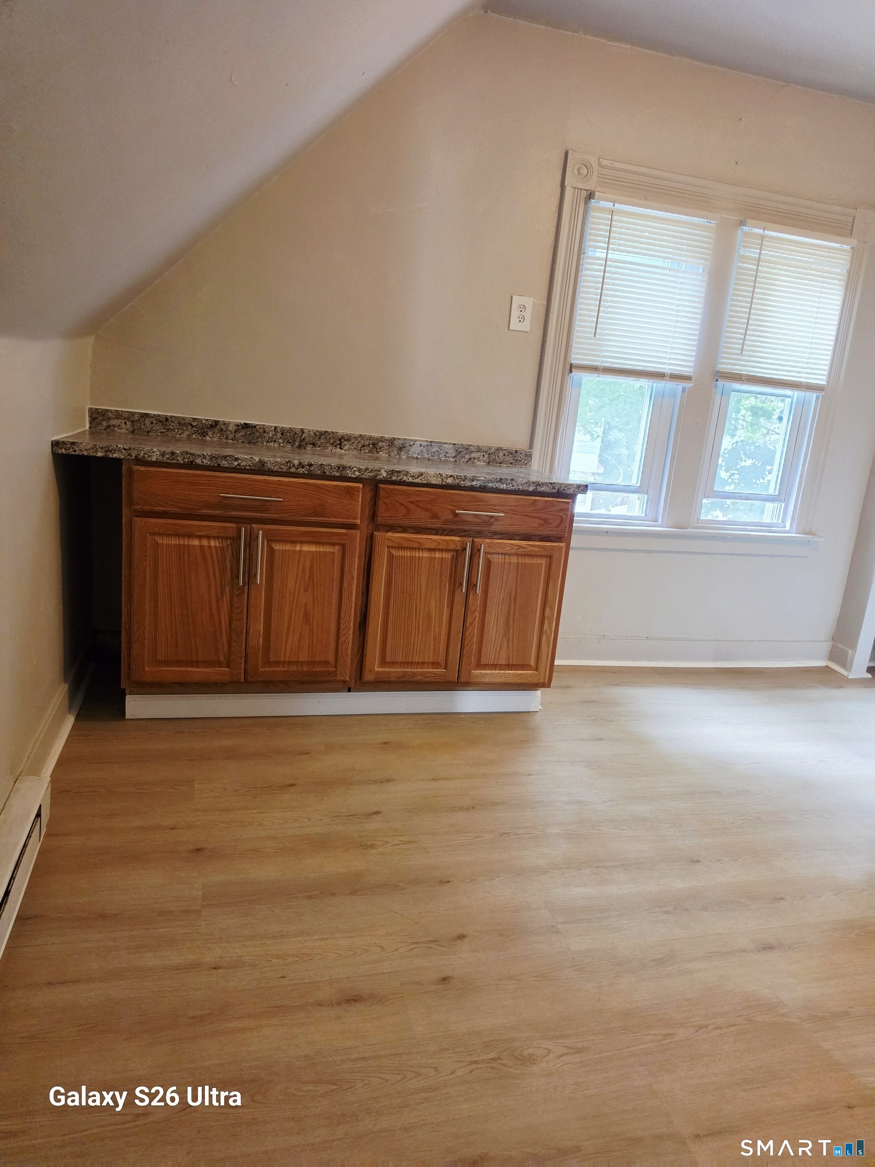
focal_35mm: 23
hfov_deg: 58.9
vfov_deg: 73.9
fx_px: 775
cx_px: 438
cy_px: 584
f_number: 1.4
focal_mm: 6.5
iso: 640
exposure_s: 1/120
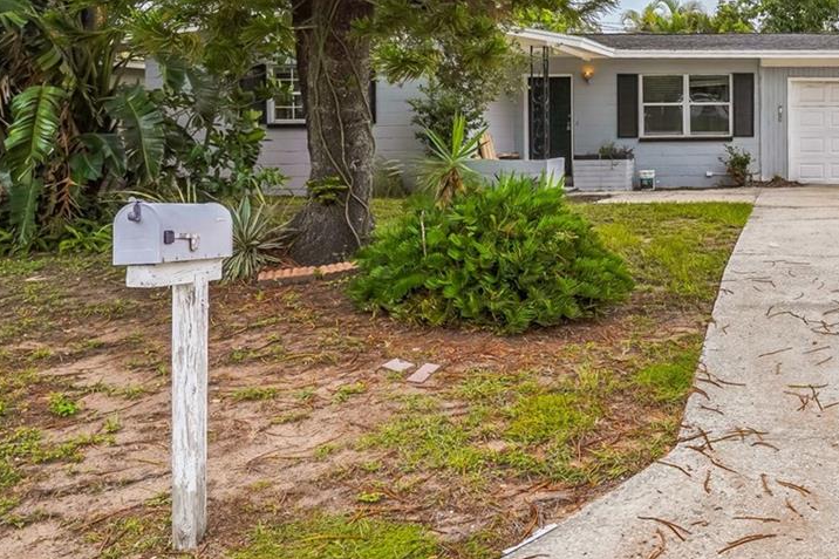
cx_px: 838
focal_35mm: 38
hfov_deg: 43.5
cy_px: 173
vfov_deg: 34.6
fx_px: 885
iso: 200
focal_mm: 17
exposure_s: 1/320
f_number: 8
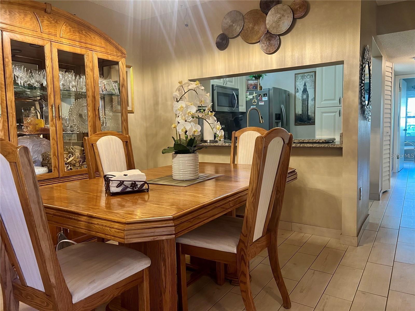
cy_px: 156
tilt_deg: -5.5
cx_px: 208
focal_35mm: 26
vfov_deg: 53.1
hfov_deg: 67.3
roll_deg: +1.6
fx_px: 312
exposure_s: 1/60
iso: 200
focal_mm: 5.7
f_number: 1.5
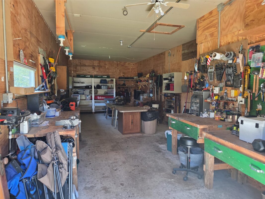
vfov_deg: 58.9
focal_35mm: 23
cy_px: 100
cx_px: 132
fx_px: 176
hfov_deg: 73.9
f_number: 1.7
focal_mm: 6.3
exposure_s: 1/120
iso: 200
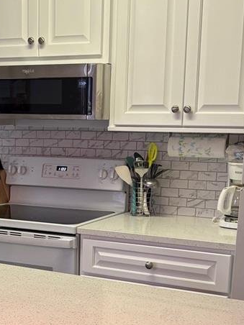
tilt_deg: -11.6
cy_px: 252
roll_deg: -0.5
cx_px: 42
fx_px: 648
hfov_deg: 21.0
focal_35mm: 69
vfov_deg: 27.7
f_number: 1.6
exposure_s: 1/60
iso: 100
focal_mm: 5.96
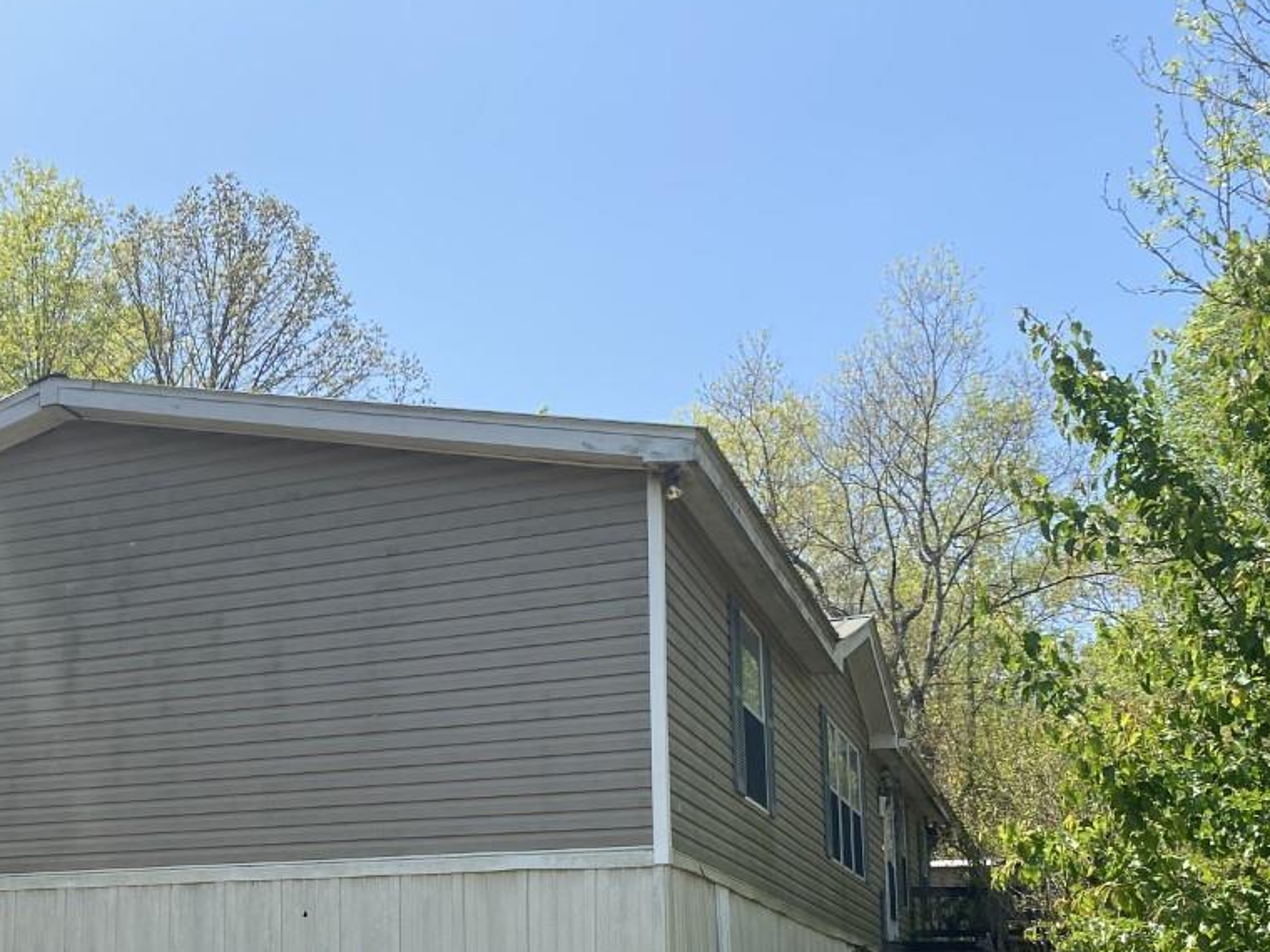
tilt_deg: +10.6
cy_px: 823
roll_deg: -1.6
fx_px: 1688
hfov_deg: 39.1
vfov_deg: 30.4
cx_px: 197
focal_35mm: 46
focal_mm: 4.25
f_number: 1.8
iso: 32
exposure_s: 1/1927
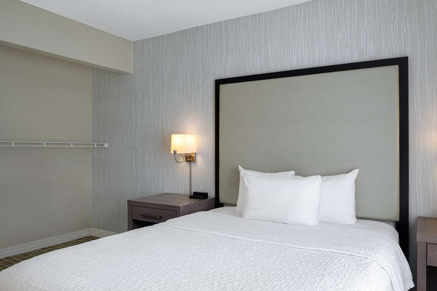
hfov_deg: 73.7
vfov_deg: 53.1
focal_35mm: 24
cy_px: 155
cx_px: 232
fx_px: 291
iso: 400
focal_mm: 21
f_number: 10
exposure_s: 1/50
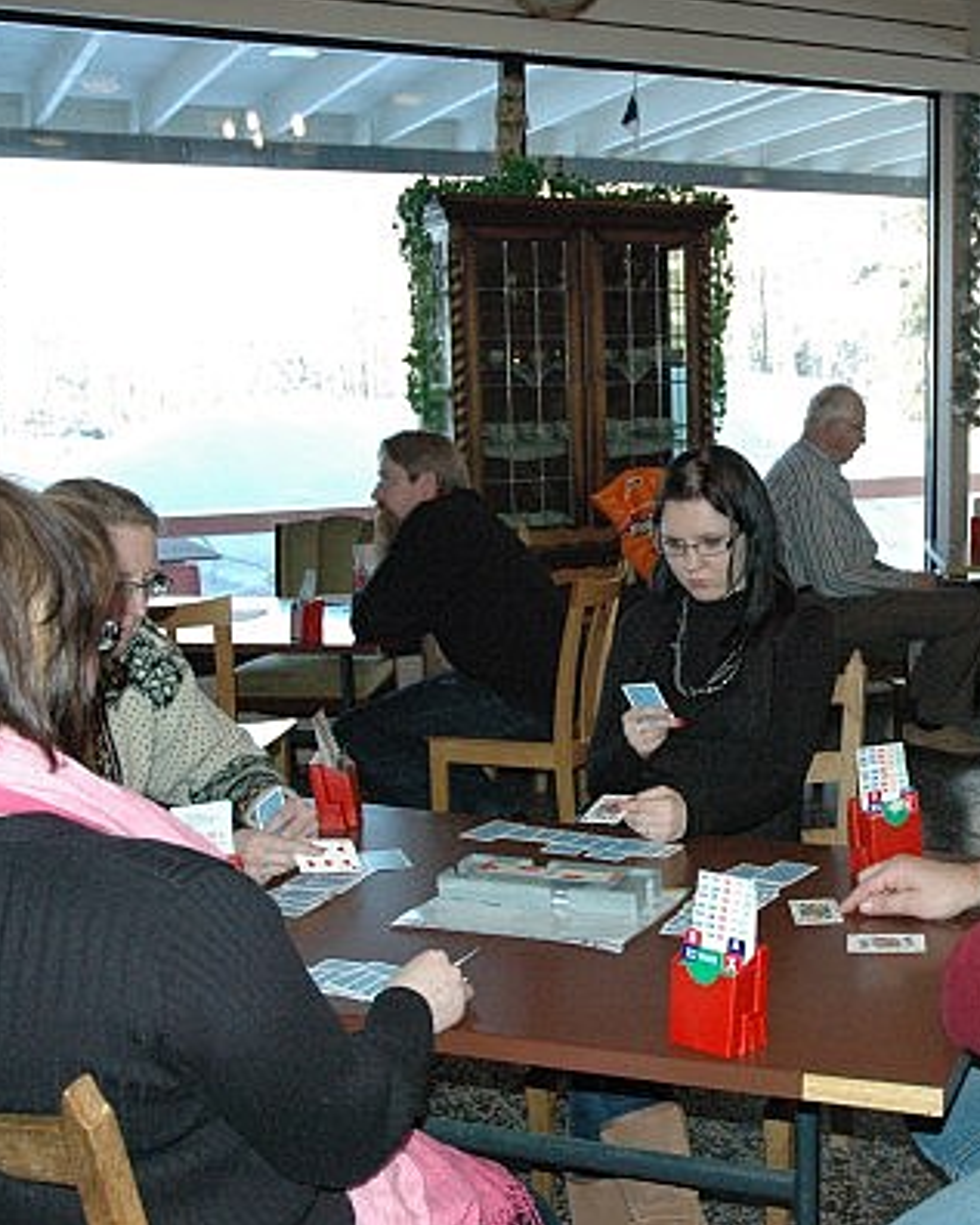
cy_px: 612
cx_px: 764
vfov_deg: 39.5
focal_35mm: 47
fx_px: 1703
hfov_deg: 31.4
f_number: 5
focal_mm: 22
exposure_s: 1/250
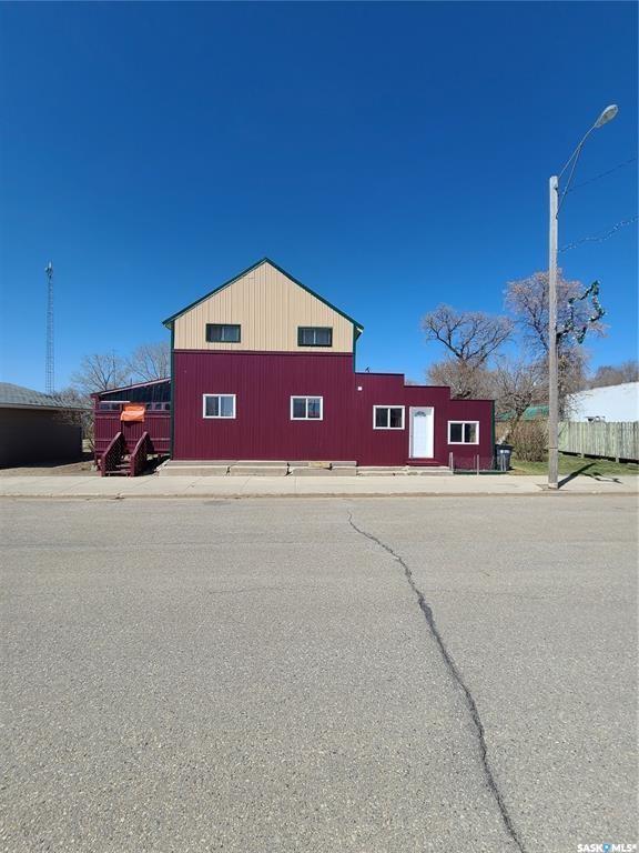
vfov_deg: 106.2
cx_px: 320
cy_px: 426
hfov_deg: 89.9
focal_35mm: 13
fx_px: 320
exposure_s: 1/2252
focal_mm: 2.2
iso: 50
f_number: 2.2
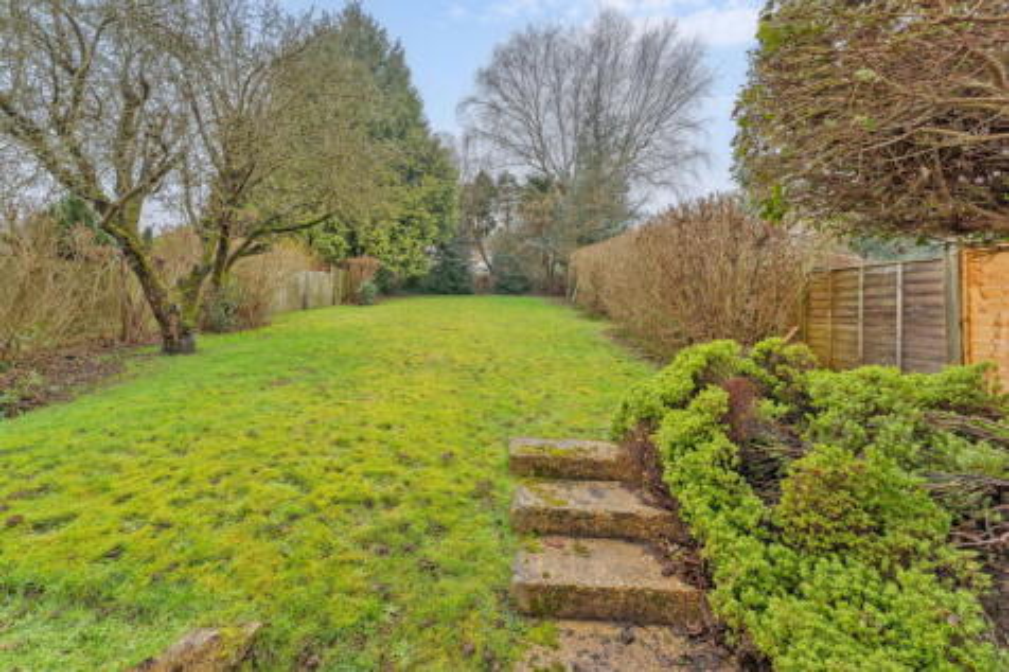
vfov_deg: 81.2
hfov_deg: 104.3
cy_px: 336
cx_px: 504
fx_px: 392
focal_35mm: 14
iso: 500
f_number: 9
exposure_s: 1/60
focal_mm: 14
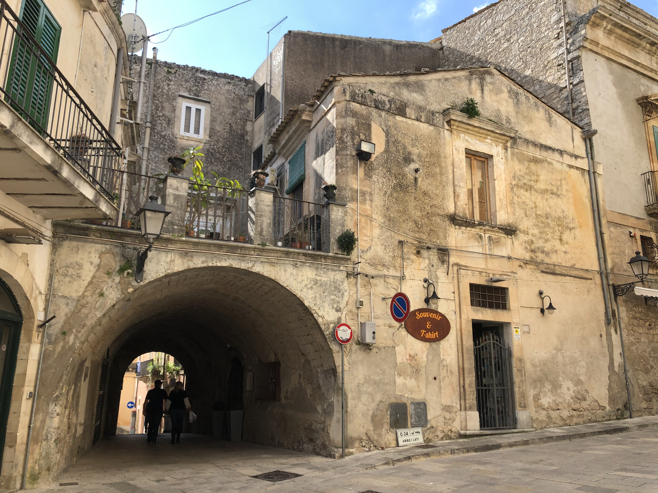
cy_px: 246
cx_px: 329
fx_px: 532
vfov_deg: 49.7
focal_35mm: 28
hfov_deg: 63.4
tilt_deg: +12.4
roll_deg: +1.0
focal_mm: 4
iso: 20
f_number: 1.8
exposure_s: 1/923
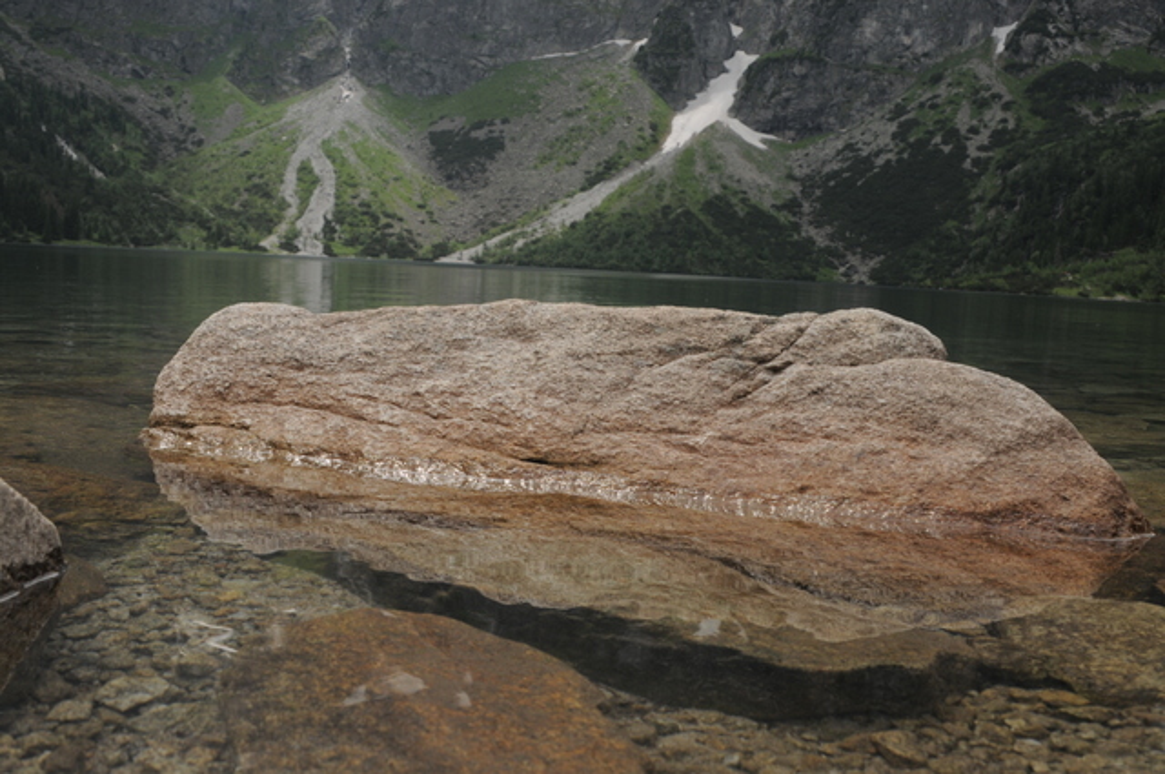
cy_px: 387
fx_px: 1164
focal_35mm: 36
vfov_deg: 36.8
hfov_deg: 53.2
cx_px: 582
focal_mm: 24
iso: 200
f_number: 8
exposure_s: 1/80
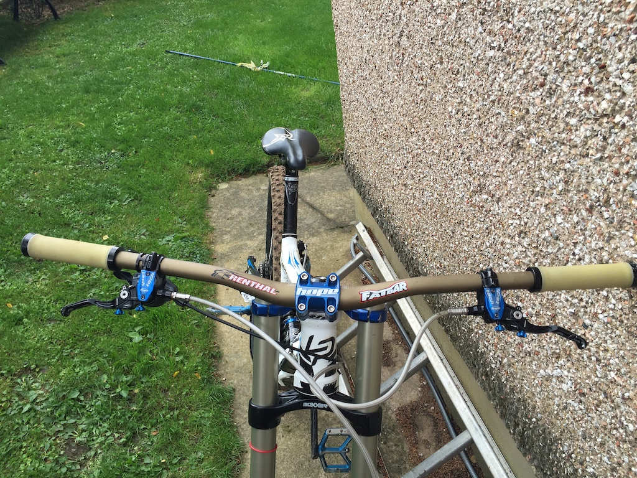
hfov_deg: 61.7
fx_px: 534
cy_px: 239
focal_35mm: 29
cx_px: 318
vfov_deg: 48.2
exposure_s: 1/226
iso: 32
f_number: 2.2
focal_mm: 4.15
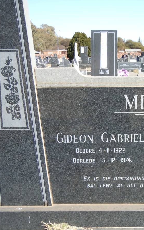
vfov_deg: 32.0
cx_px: 131
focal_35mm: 64
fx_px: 402
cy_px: 114
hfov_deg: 19.9
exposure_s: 1/640
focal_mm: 8.1
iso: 200
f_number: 3.8
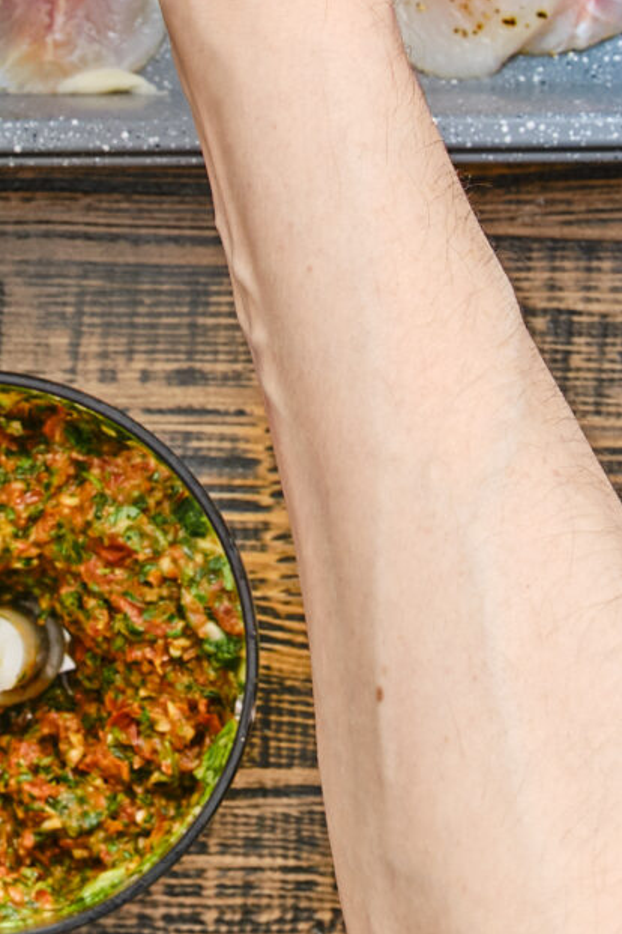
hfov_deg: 8.1
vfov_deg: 12.0
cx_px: 300
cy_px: 29
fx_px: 4380
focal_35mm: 169
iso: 160
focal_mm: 27
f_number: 5.6
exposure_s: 1/160
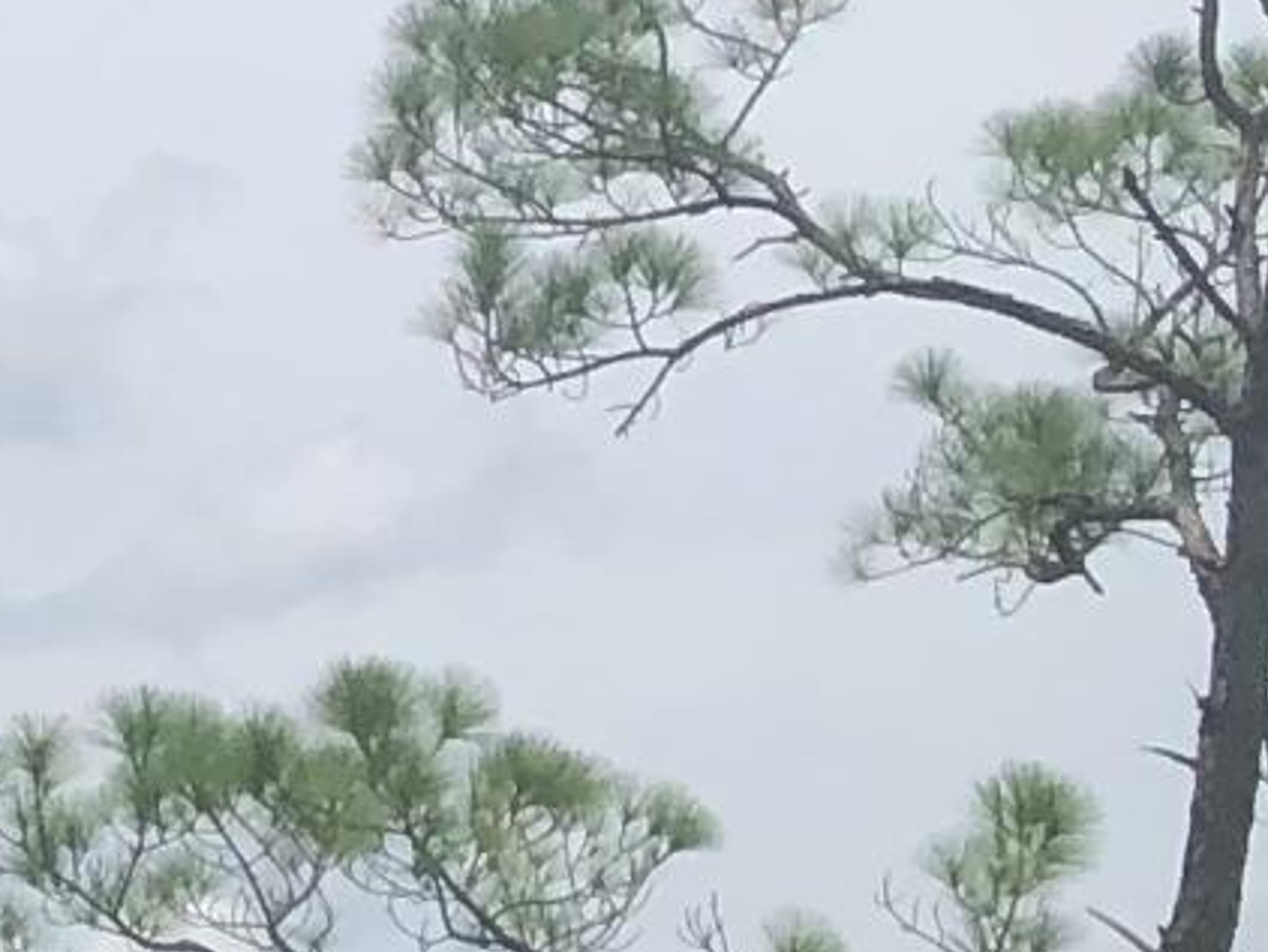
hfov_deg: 8.0
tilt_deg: +10.5
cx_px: -2942
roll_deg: -2.7
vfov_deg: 7.5
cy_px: 748
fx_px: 7294
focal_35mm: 199
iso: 20
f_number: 1.8
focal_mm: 4
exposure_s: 1/3745
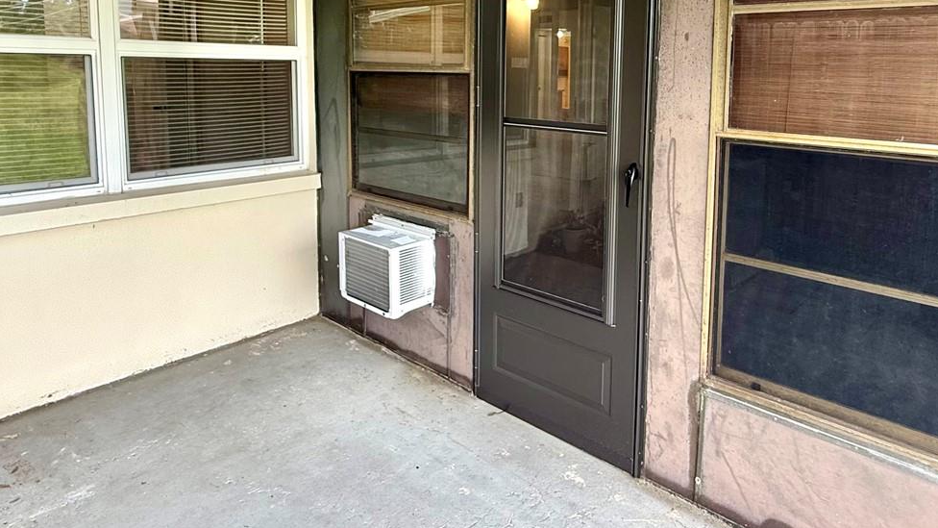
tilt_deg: -4.2
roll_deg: -0.2
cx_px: 552
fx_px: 622
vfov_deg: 44.4
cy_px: 131
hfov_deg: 73.4
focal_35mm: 25
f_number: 2.2
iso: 125
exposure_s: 1/99
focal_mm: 2.22
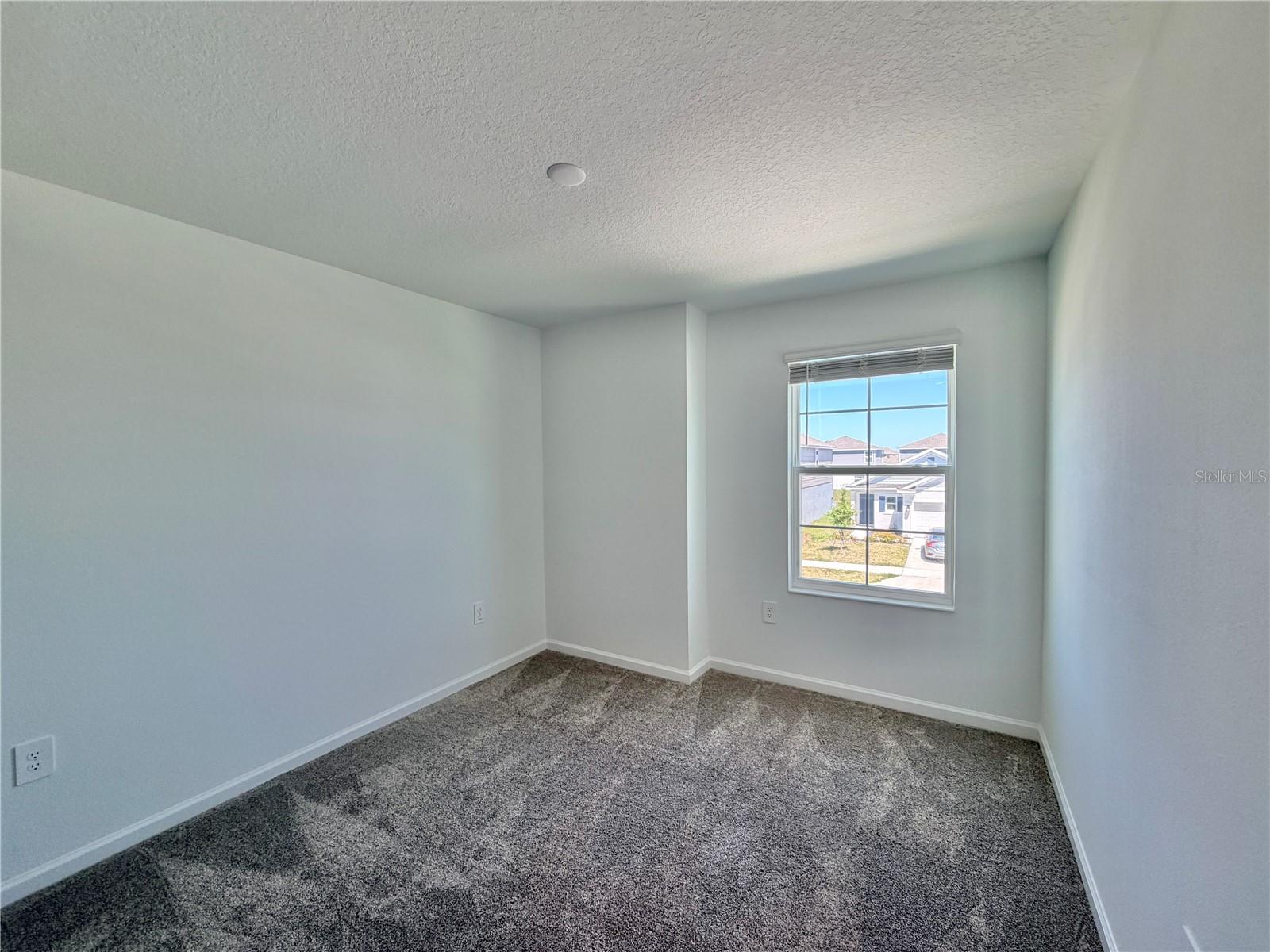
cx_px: 635
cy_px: 476
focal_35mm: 14
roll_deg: +1.3
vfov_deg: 85.7
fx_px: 514
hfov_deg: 102.1
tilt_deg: -2.4
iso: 100
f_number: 2.2
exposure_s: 1/120
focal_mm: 2.22
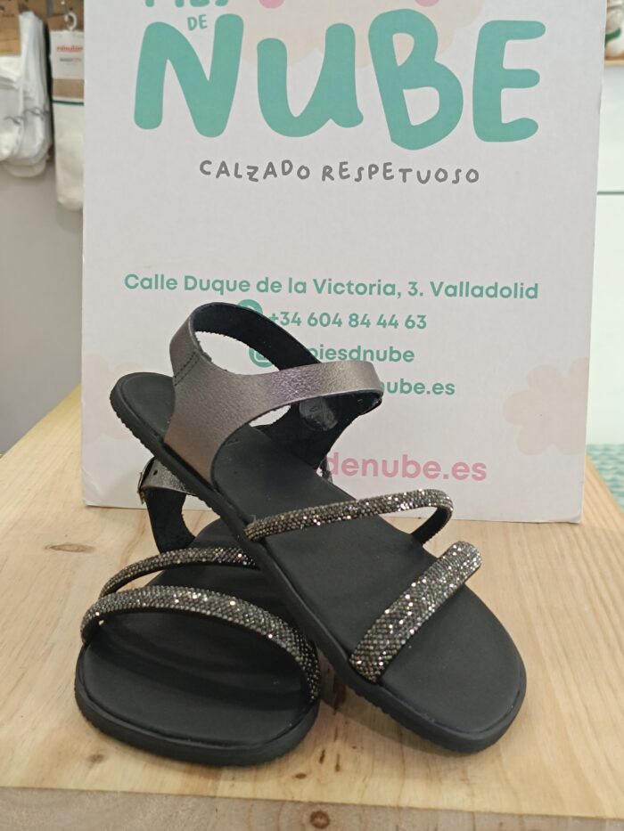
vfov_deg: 71.6
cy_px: 416
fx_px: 577
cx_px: 312
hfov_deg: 56.8
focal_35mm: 24
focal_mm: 5.59
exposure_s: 1/101
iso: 536
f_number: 1.88
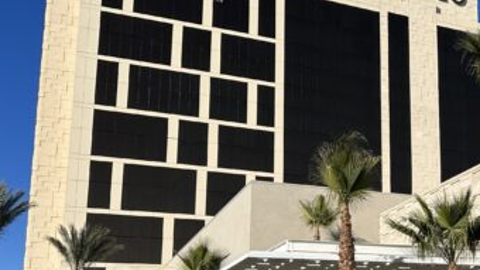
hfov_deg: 34.4
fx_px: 713
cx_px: 463
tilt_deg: +10.9
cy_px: 215
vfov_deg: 21.2
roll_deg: +2.3
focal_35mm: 56
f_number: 1.78
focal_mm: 6.86
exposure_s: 1/8929
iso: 80
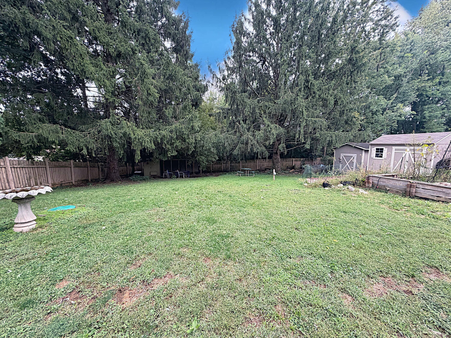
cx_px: 226
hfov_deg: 102.1
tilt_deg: -7.7
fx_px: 182
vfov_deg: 85.7
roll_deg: -0.5
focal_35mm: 14
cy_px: 169
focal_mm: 2.22
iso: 160
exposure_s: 1/121
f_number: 2.2
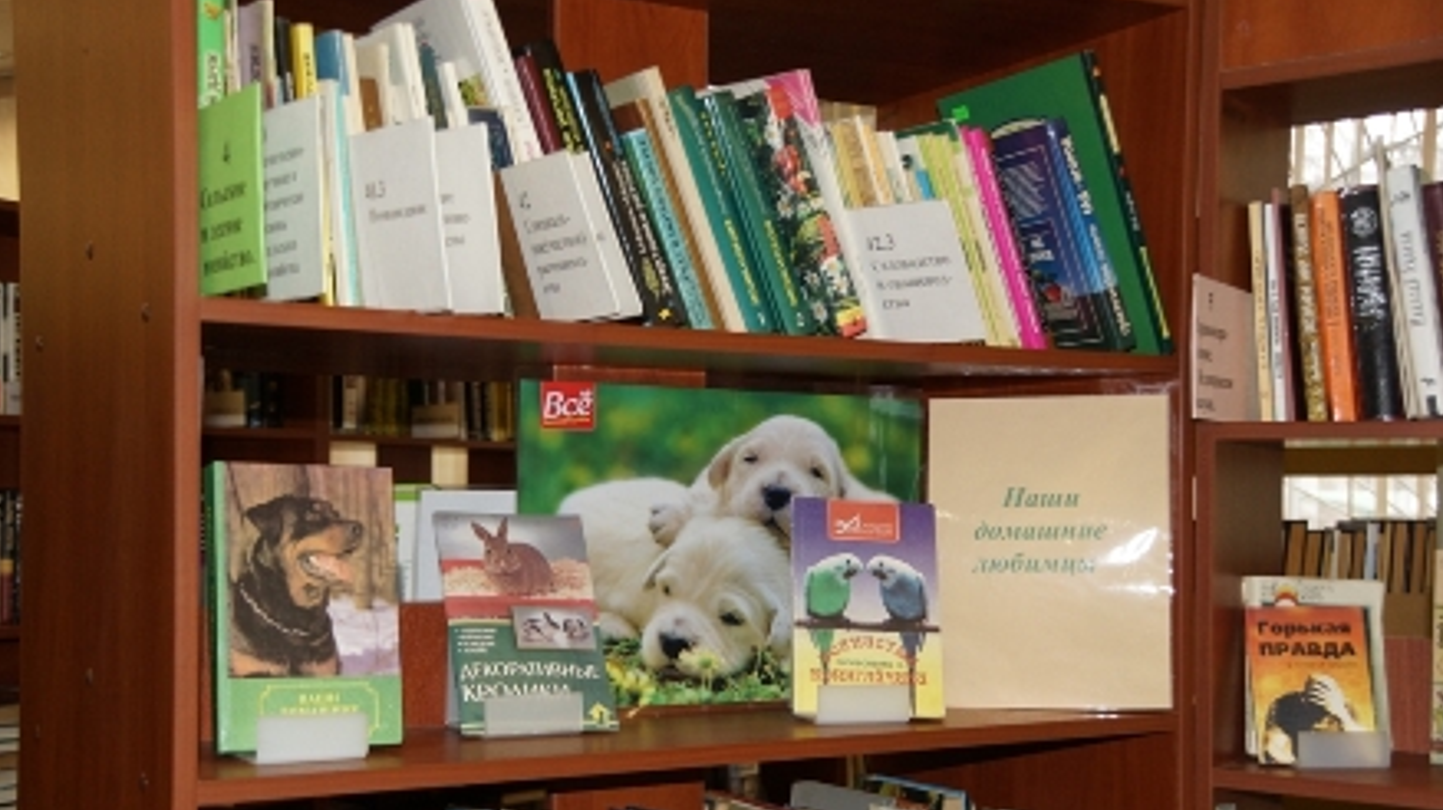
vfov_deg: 26.4
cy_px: 486
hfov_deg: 45.5
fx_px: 1721
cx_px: 712
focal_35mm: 45
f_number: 4
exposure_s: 1/60
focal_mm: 28
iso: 400
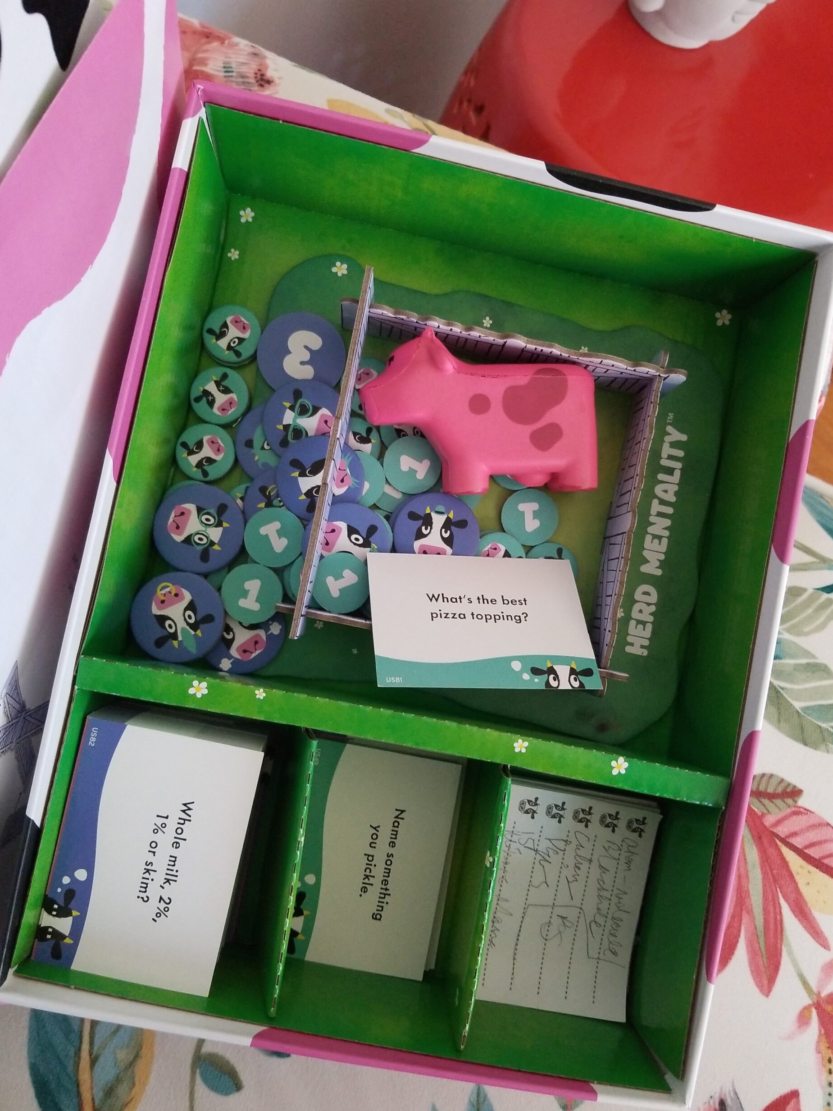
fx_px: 866
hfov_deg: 51.4
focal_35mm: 27
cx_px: 419
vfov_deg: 65.3
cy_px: 569
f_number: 1.7
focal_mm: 4.25
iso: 400
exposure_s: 1/25
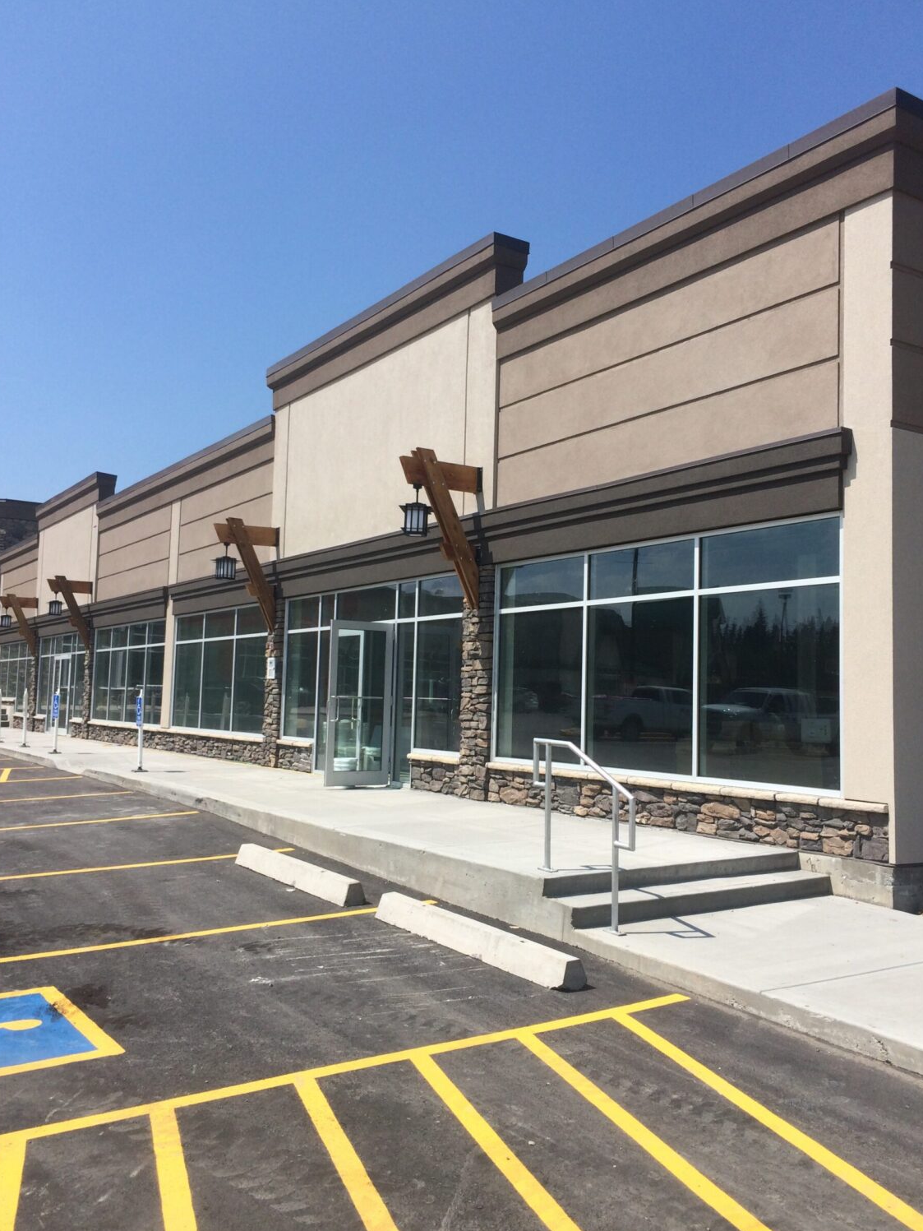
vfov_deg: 58.3
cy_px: 604
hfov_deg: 45.4
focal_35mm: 31
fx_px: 1102
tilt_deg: +5.2
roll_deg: -0.9
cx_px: 486
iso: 32
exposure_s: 1/3165
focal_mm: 4.15
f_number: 2.2
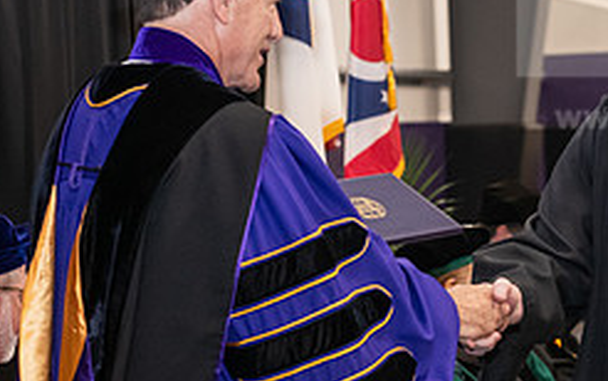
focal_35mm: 168
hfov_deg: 12.4
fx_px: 2785
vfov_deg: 7.8
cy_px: 169
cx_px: 442
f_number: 5
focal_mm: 70
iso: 2500
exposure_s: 1/125
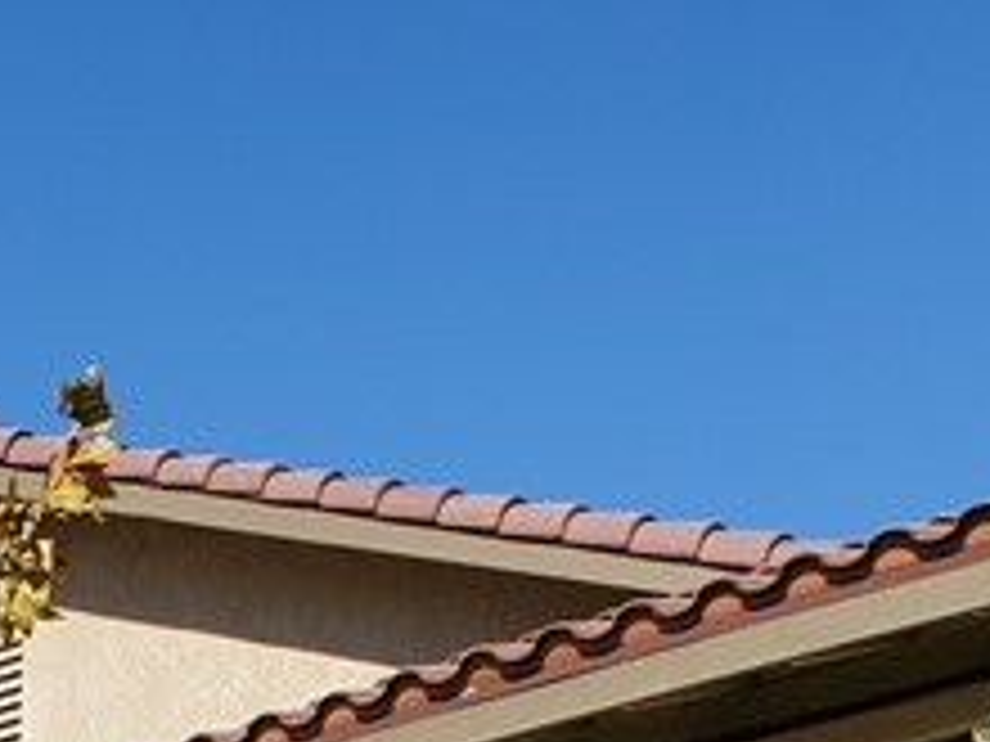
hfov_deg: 15.9
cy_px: 1574
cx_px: -36
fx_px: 3461
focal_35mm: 121
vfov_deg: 10.9
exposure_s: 1/1770
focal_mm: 4.3
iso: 50
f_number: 2.4
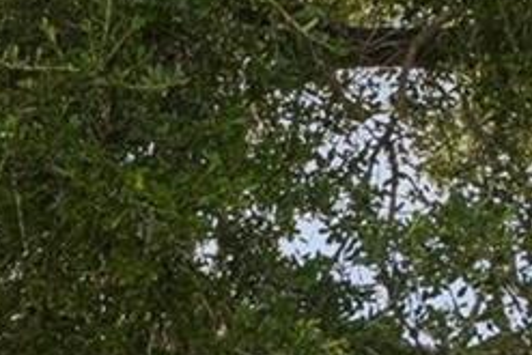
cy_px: 822
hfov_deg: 8.5
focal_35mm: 207
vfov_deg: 6.4
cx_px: -1014
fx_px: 3061
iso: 400
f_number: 8
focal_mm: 32
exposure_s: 1/500
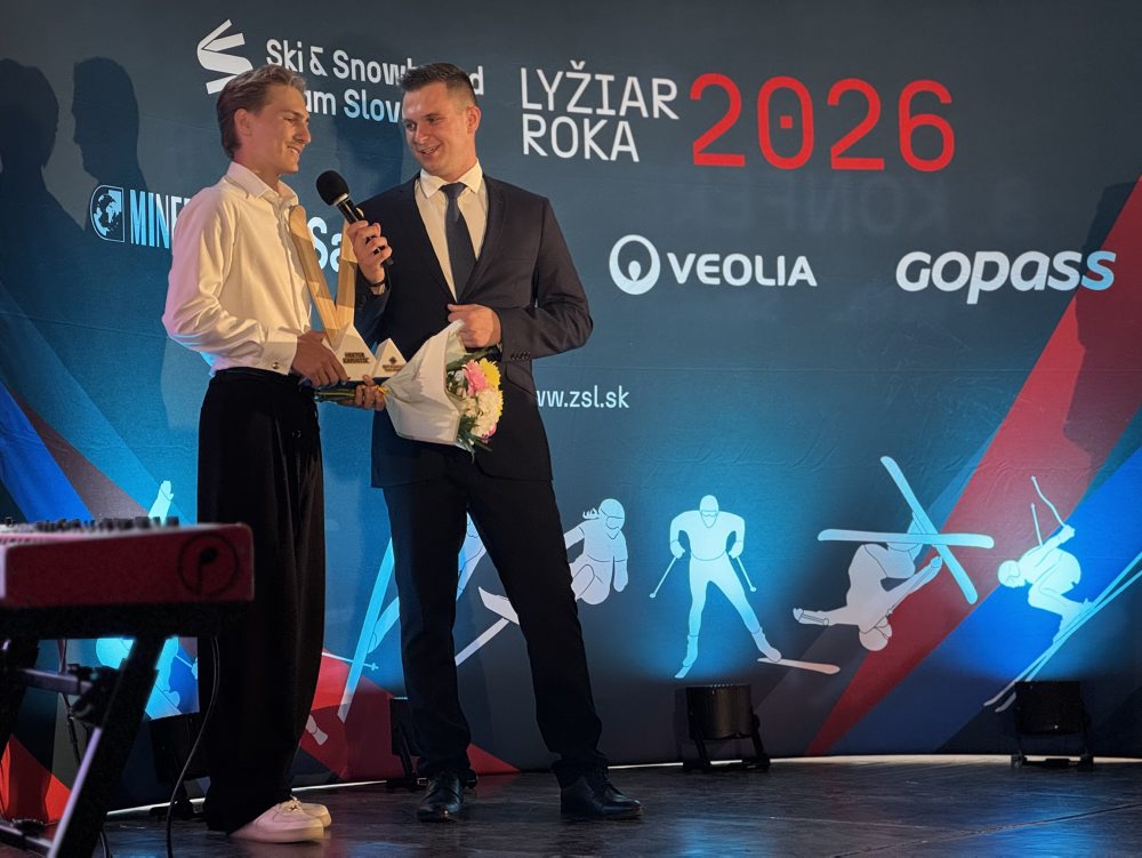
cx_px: 571
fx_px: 2541
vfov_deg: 19.2
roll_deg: +0.4
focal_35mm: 77
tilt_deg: +3.0
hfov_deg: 25.3
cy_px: 429
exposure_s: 1/51
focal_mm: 9
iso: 250
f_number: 2.8
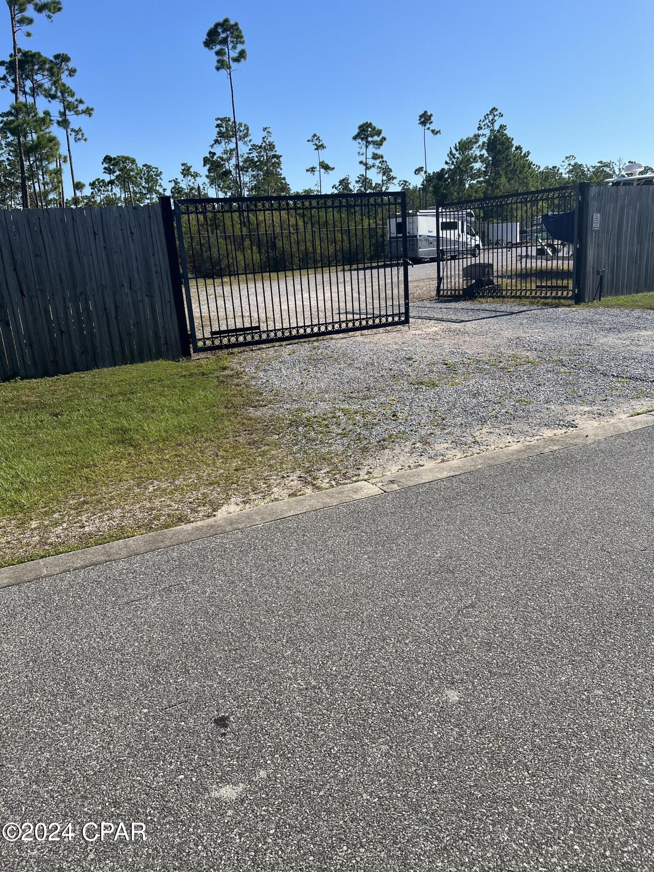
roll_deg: +4.8
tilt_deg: -16.2
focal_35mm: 26
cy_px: 436
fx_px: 655
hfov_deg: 53.1
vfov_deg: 67.3
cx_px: 327
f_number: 1.5
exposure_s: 1/4630
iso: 50
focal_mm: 5.7
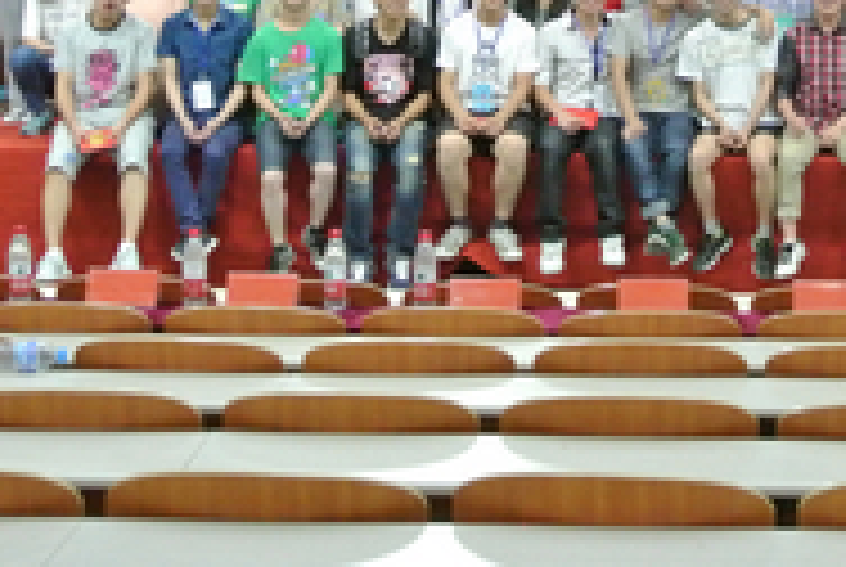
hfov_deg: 19.2
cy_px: -52
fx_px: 2471
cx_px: 702
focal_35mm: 105
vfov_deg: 12.9
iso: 3200
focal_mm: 17.5
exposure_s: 1/80
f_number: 4.5
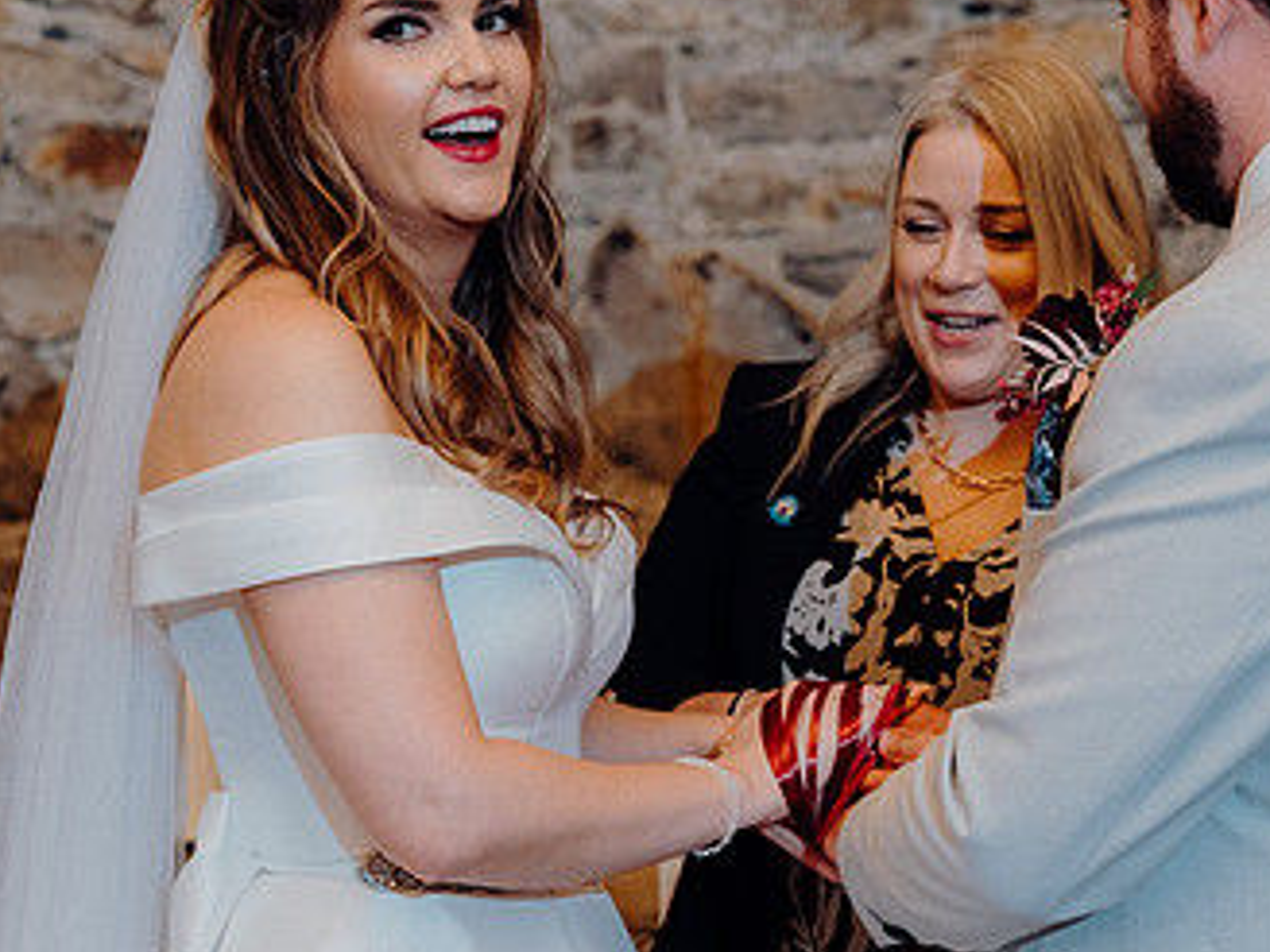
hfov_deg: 16.5
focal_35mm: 119
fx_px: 4366
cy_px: 439
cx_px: 929
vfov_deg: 12.5
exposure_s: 1/200
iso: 2500
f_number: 3.5
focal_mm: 70
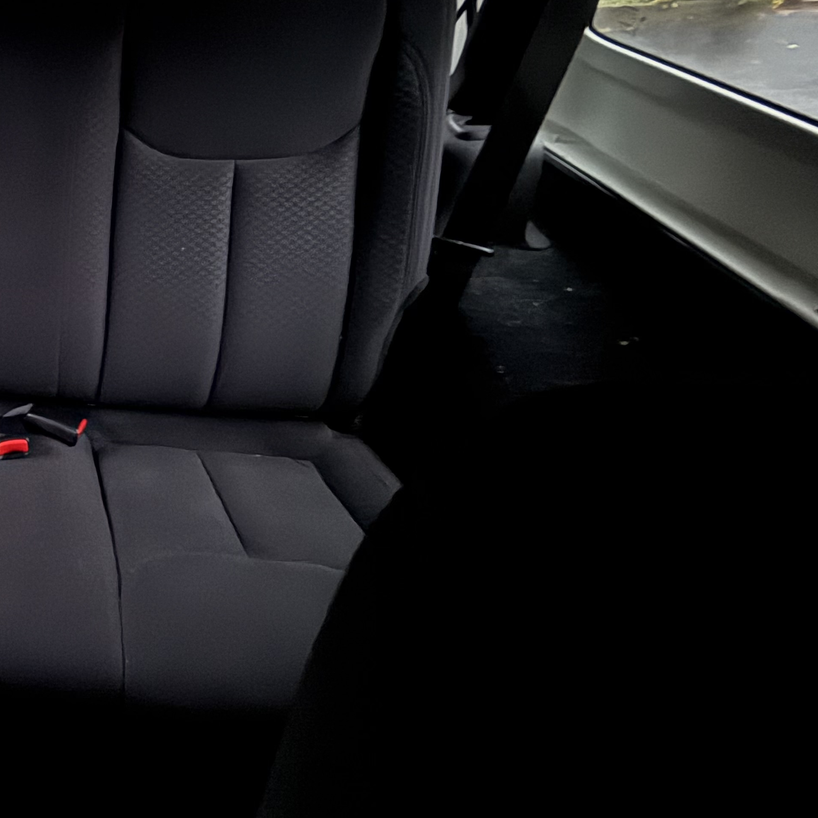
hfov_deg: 48.0
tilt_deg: -42.0
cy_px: 279
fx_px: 695
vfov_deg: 59.7
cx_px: -33
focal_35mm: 26
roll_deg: +3.7
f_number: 2.2
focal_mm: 2.22
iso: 1000
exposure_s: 1/8
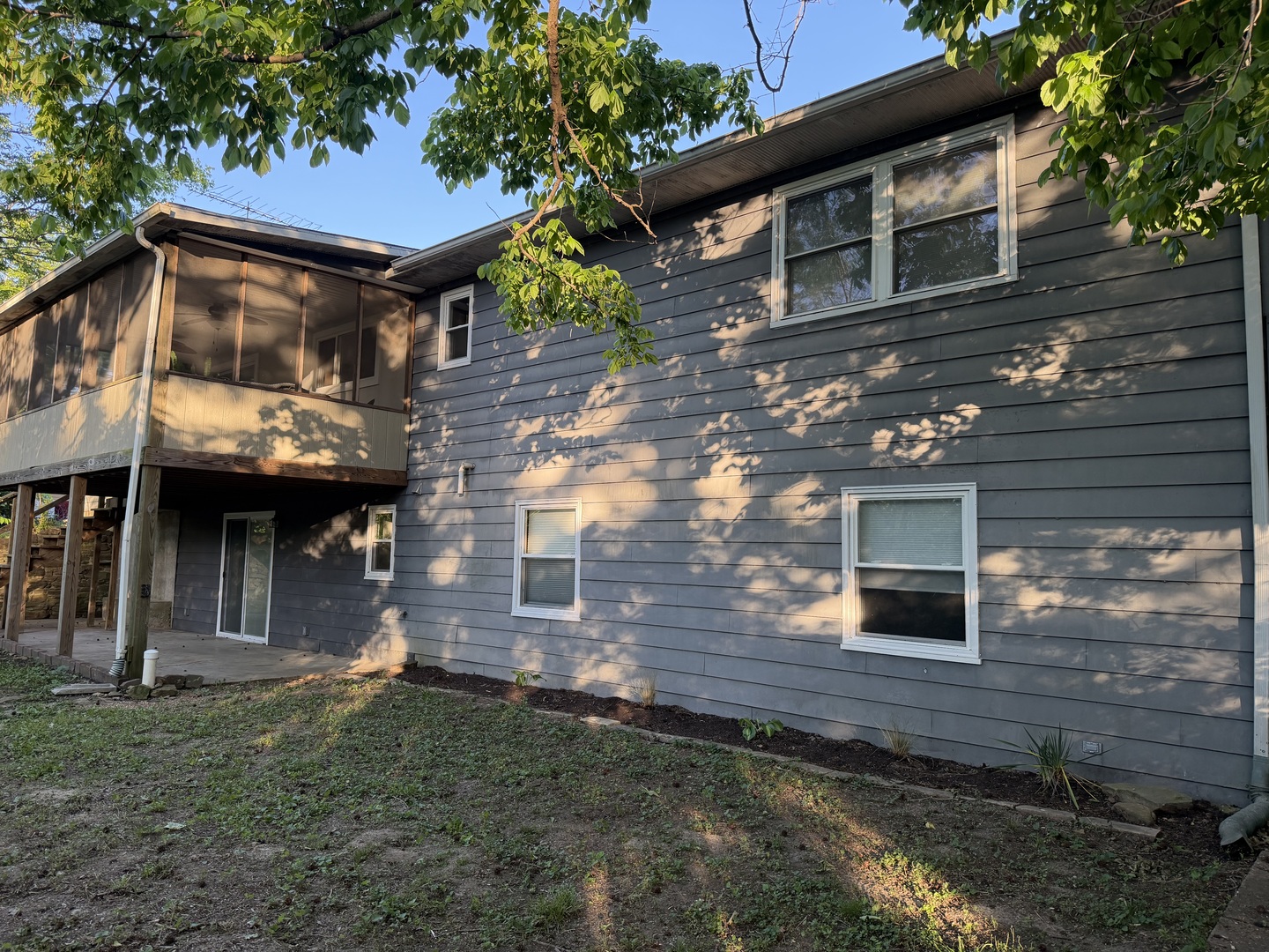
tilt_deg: +5.6
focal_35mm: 24
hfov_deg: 71.6
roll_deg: -1.8
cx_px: 634
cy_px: 476
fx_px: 880
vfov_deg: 56.8
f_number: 1.78
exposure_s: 1/218
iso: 160
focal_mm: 6.76
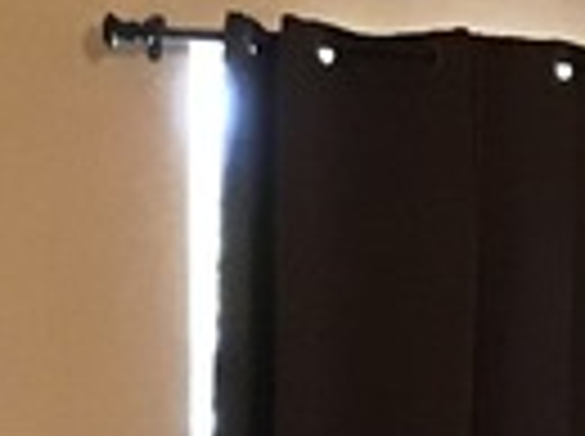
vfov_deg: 9.2
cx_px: 648
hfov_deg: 12.7
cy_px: 778
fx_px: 2581
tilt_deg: -7.4
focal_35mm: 153
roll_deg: -1.4
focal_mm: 3.3
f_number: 2.4
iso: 250
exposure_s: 1/30
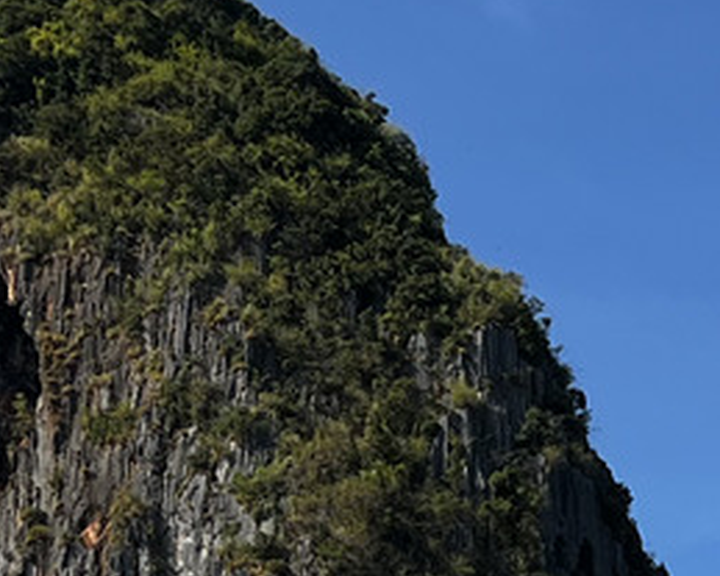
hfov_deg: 12.1
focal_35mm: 157
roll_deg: -1.4
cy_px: 963
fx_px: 3344
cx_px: 787
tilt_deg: +14.5
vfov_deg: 9.5
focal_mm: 5.7
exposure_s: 1/4115
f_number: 1.5
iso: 50
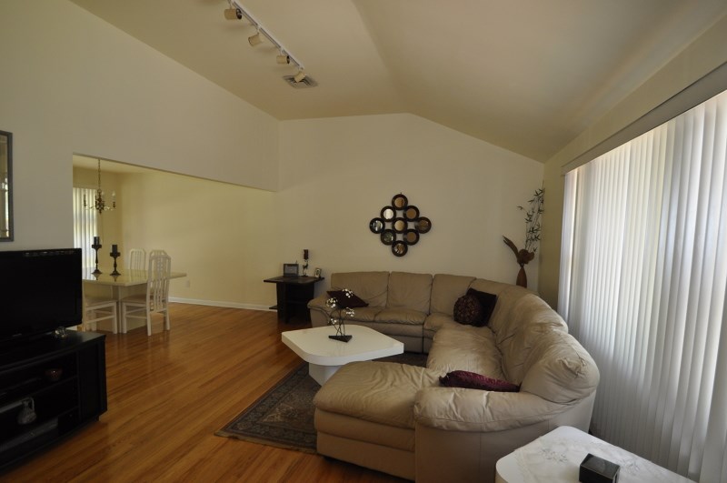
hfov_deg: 92.5
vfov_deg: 69.5
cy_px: 242
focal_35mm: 17
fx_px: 348
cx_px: 364
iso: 640
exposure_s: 1/125
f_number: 3.5
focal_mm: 11.5
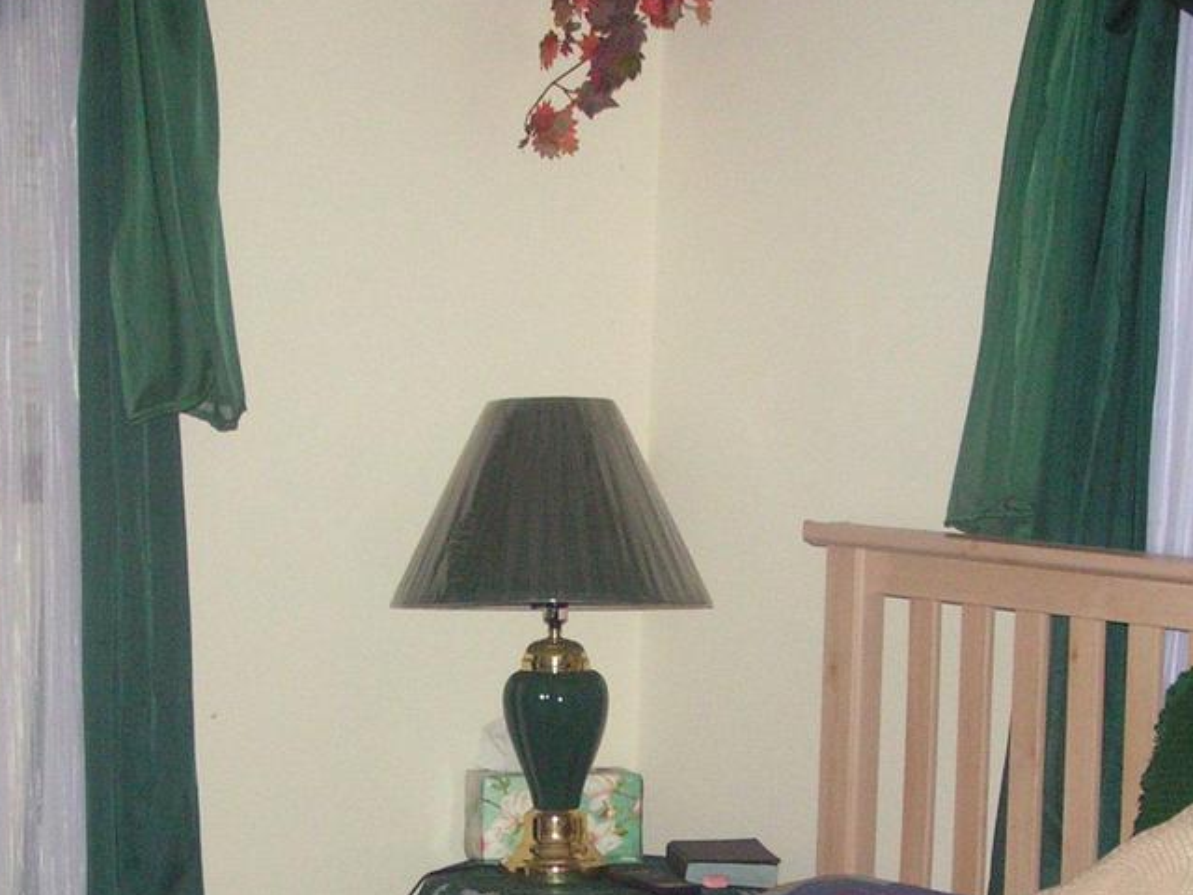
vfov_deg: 15.0
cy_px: 753
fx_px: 3377
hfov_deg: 20.0
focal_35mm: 98
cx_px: 628
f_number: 3.2
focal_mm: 8.2
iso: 200
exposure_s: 1/60
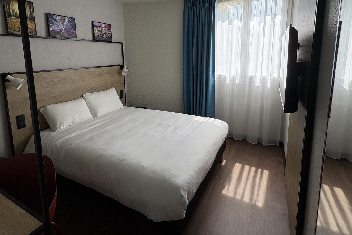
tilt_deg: -8.4
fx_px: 196
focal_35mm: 20
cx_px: 164
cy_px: 83
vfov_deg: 60.8
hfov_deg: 83.9
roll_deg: +1.2
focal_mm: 2.22
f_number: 2.2
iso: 64
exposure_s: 1/344
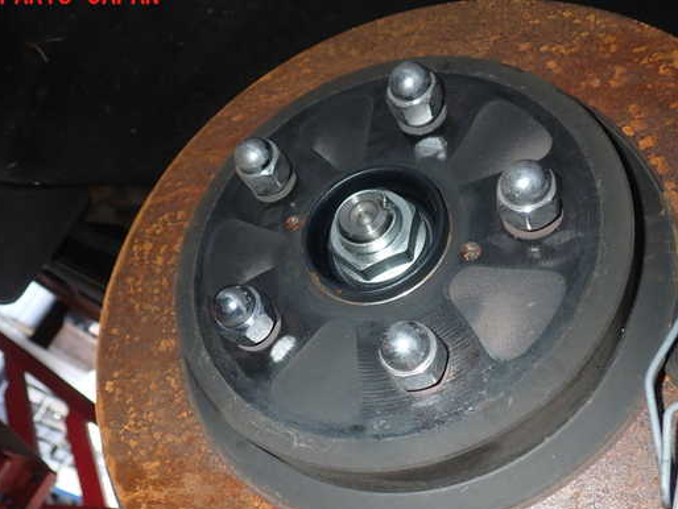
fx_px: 686
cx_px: 315
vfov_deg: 40.7
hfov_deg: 52.6
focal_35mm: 35
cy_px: 276
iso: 200
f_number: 6.3
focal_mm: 5.4
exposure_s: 1/30
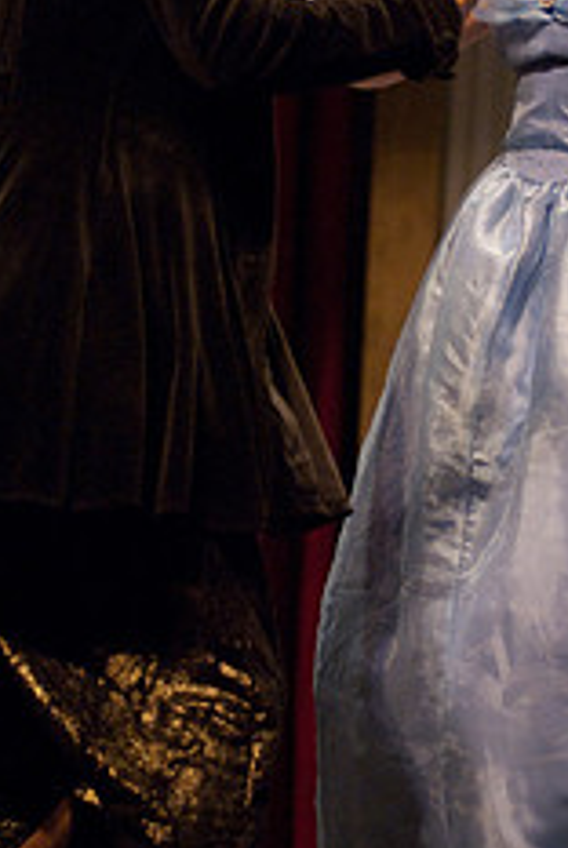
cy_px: 109
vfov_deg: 8.2
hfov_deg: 5.5
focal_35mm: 249
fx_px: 5875
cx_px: 366
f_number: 2.8
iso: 1250
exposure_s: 1/160
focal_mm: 86
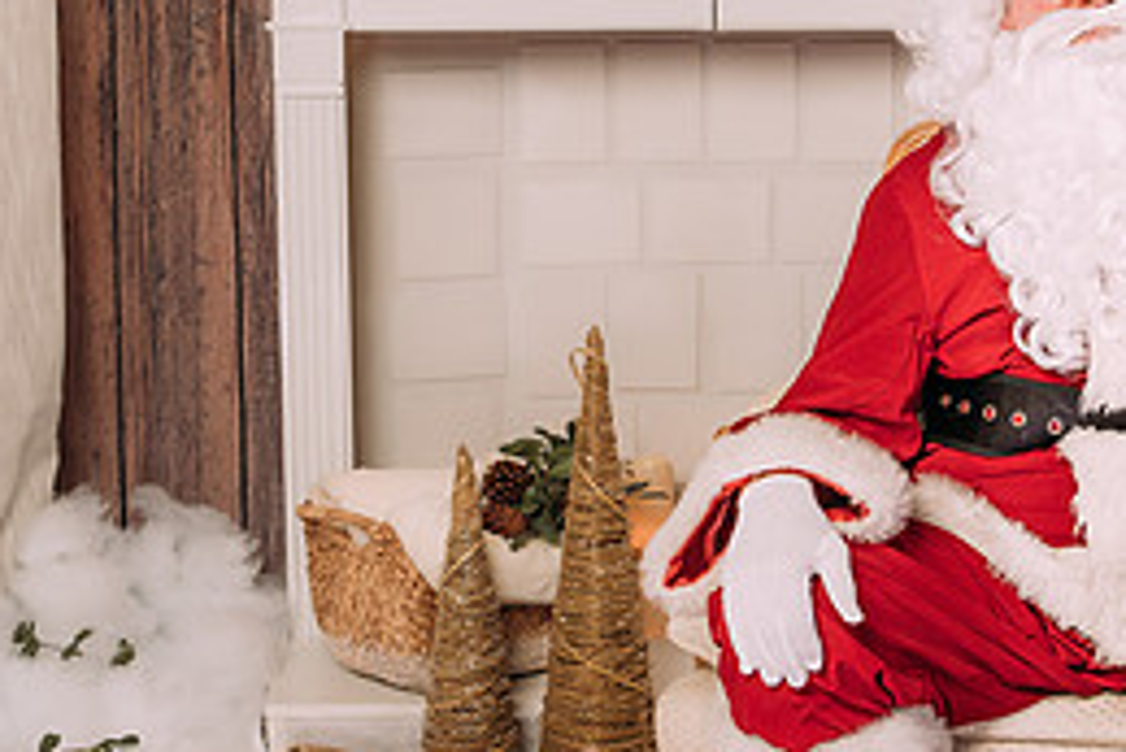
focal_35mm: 85
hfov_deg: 23.8
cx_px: 736
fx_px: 2660
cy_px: 326
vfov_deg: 16.1
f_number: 5
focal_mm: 35
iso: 100
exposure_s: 1/100
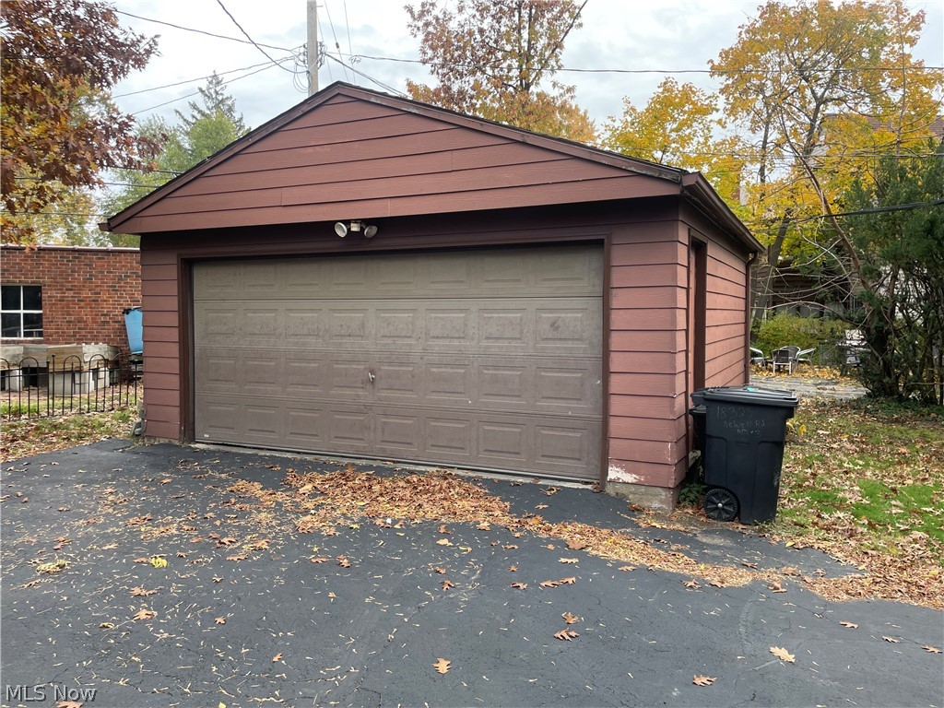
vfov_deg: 53.1
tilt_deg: -2.9
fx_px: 709
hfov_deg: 67.3
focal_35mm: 26
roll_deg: -0.2
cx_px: 472
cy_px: 354
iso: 32
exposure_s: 1/333
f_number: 1.6
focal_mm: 4.2
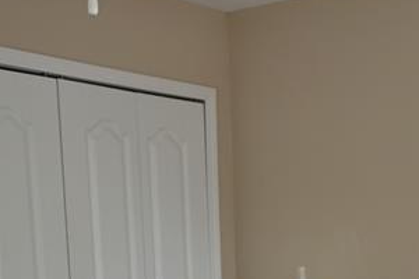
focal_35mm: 82
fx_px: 954
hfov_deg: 24.1
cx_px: 378
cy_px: 418
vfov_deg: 15.4
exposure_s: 1/160
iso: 400
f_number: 4
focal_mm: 24
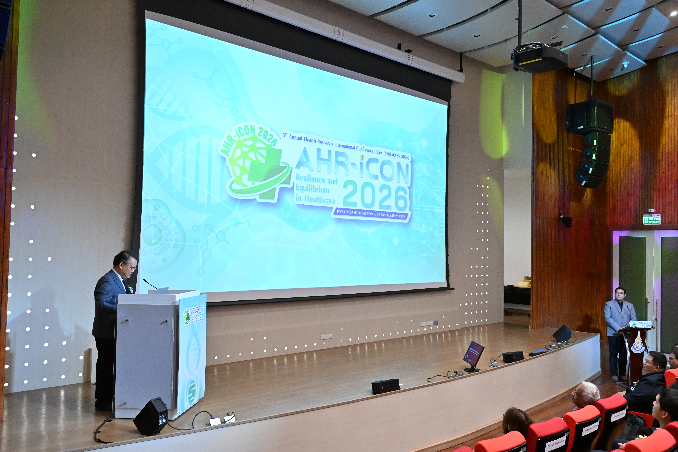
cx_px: 339
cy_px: 226
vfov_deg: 43.0
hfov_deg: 61.1
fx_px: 574
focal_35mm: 30
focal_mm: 30.5
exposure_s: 1/250
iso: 6400
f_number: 4
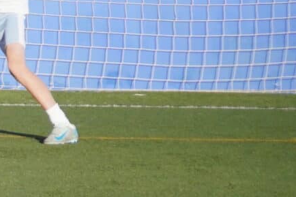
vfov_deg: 1.0
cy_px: -88
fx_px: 11646
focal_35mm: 1417
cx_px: -563
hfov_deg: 1.5
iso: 1250
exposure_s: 1/3200
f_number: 6.3
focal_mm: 240
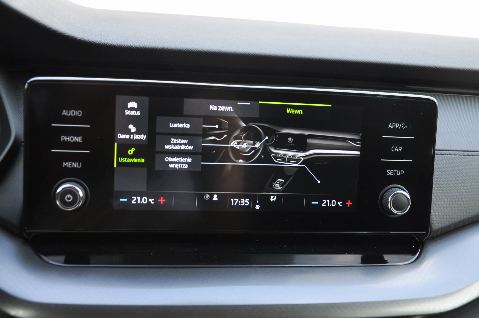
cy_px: 159
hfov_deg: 46.5
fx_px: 558
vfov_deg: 31.8
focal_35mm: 42
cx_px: 240
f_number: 4
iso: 250
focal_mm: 28
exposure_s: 1/60
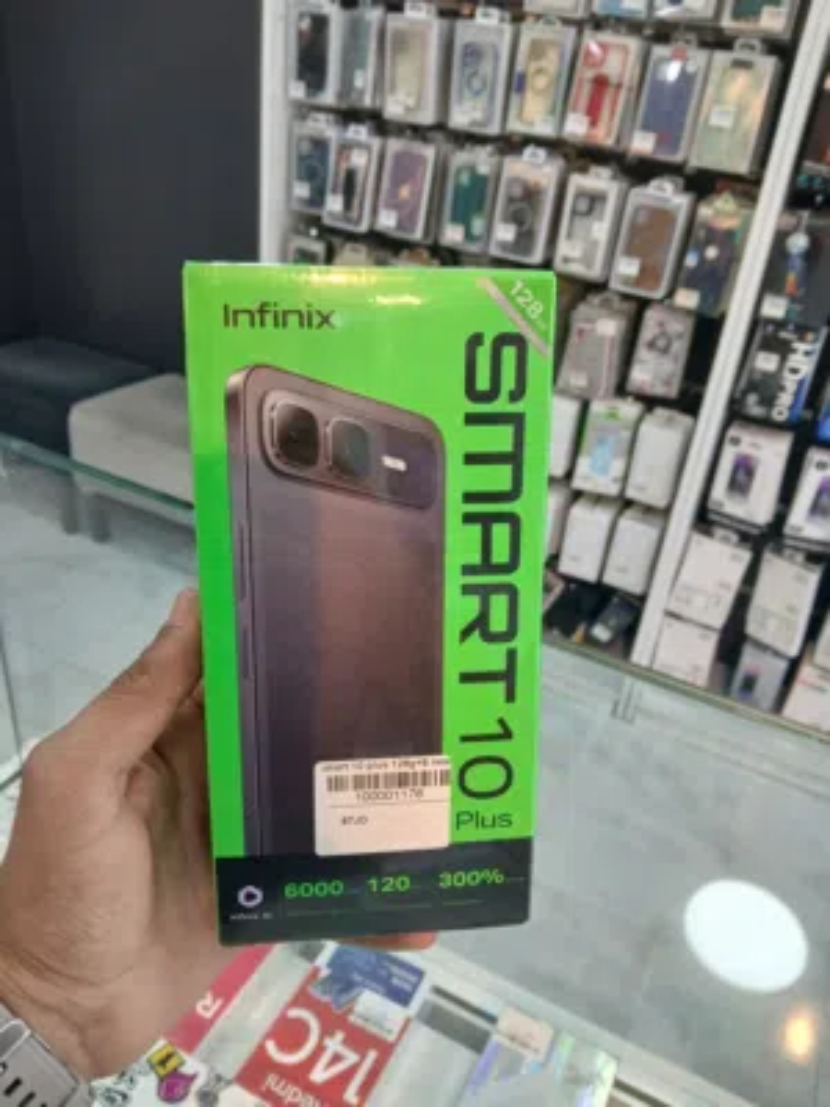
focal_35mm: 26
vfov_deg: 67.3
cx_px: 415
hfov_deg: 53.1
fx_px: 831
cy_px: 554
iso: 40
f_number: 1.8
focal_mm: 3.98
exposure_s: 1/100
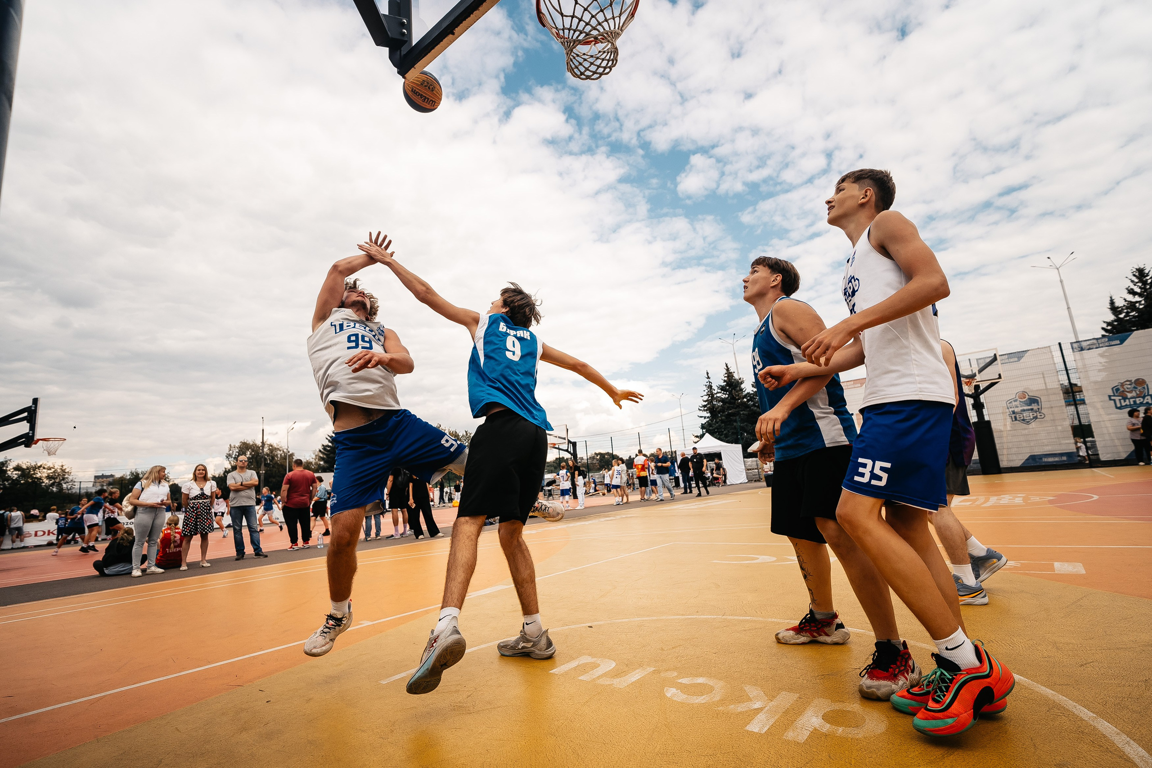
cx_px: 576
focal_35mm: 16
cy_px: 384
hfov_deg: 96.7
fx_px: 512
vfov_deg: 73.7
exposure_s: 1/2500
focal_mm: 16
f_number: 3.2
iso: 320
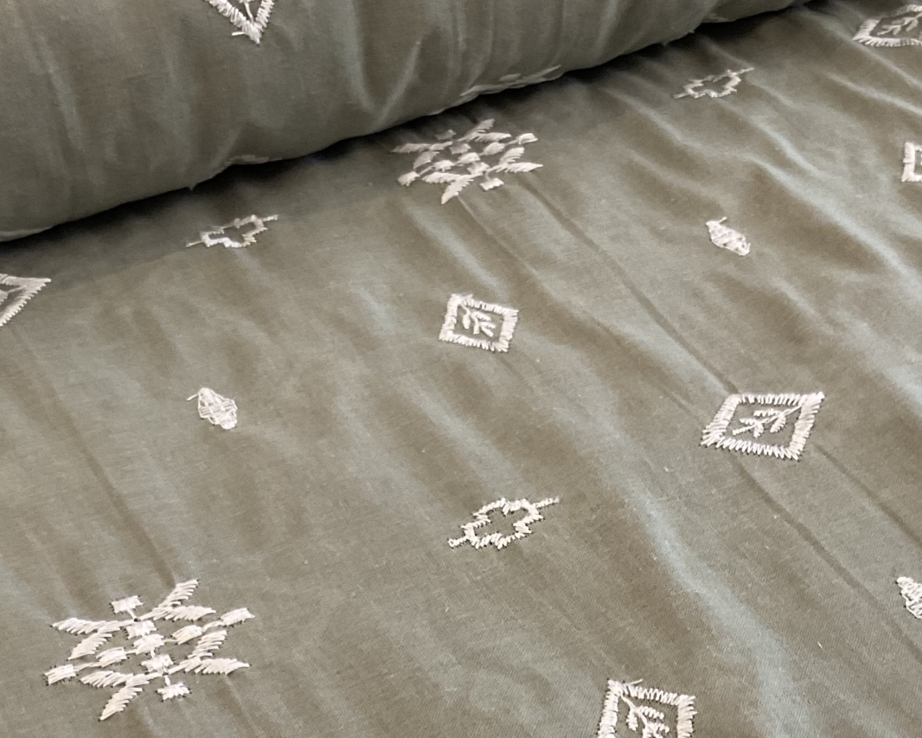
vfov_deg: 22.1
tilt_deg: -46.0
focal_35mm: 68
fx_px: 1856
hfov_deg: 27.7
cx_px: 642
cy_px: 627
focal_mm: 3
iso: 100
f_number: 1.8
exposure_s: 1/50
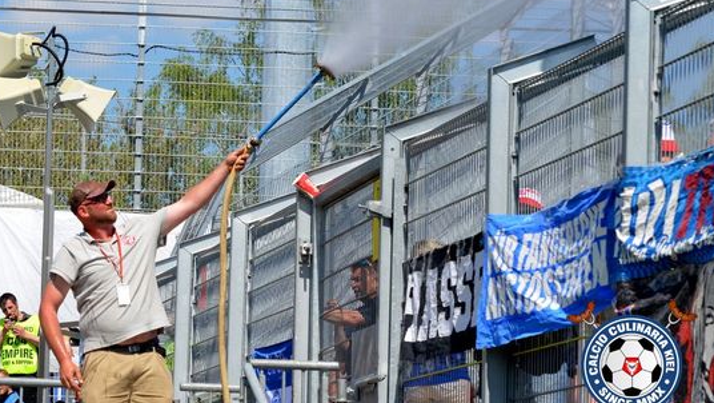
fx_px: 2595
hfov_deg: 15.7
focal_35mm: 137
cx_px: 341
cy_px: 189
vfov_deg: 8.9
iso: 400
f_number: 6.3
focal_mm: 82
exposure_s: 1/1600
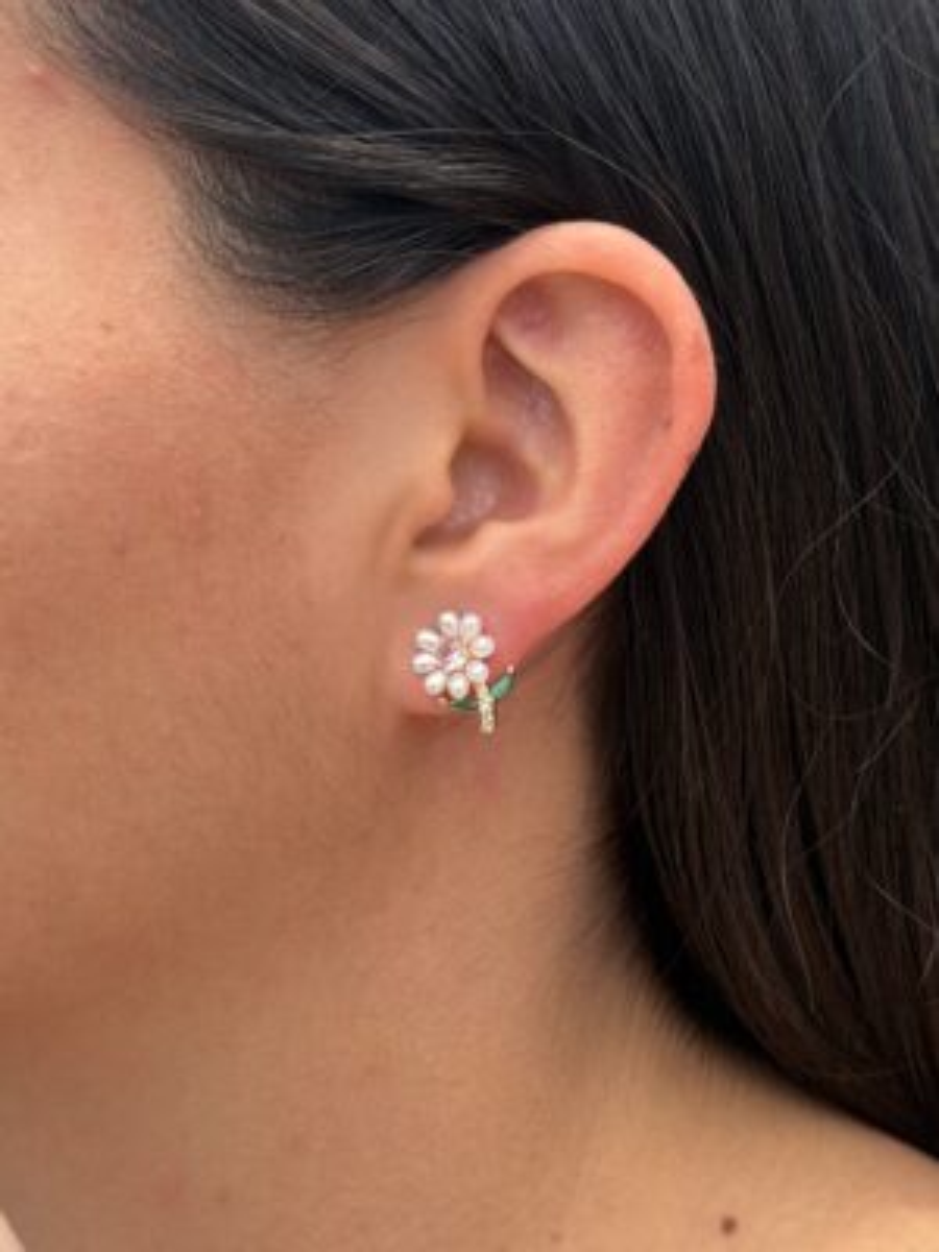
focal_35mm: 48
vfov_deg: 39.7
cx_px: 470
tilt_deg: -7.4
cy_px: 626
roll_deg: +1.3
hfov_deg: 30.3
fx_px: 1736
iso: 80
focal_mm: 6.76
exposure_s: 1/1429
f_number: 1.78
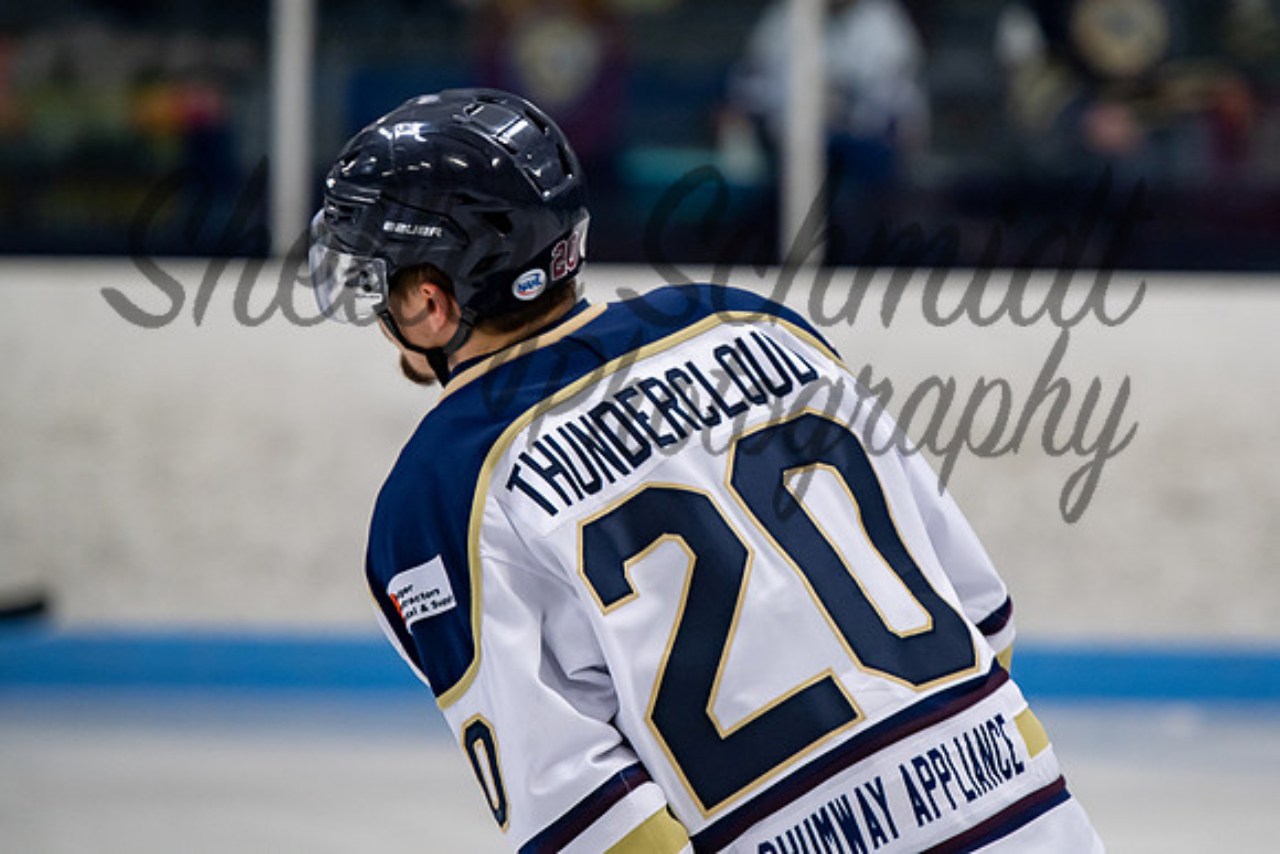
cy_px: 365
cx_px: 733
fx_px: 11298
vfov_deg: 4.3
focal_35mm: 318
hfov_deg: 6.5
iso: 800
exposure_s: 1/800
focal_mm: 185
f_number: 3.2
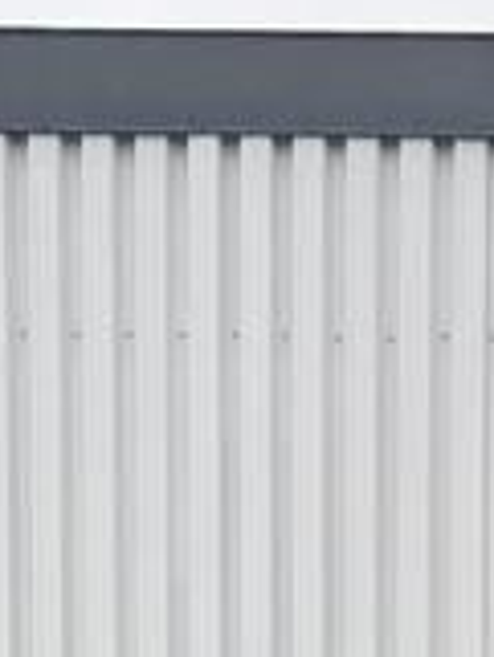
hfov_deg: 10.0
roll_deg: -2.1
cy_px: 1714
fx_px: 2717
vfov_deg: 11.0
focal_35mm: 143
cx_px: 788
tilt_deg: -3.6
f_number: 1.78
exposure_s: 1/412
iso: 100
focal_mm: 6.76
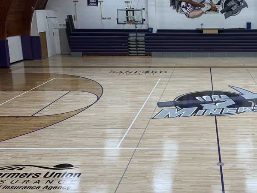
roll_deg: -0.1
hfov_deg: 43.7
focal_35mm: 41
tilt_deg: -11.2
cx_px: 204
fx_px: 305
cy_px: 69
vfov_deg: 34.9
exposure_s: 1/129
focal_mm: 6.76
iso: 100
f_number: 1.78
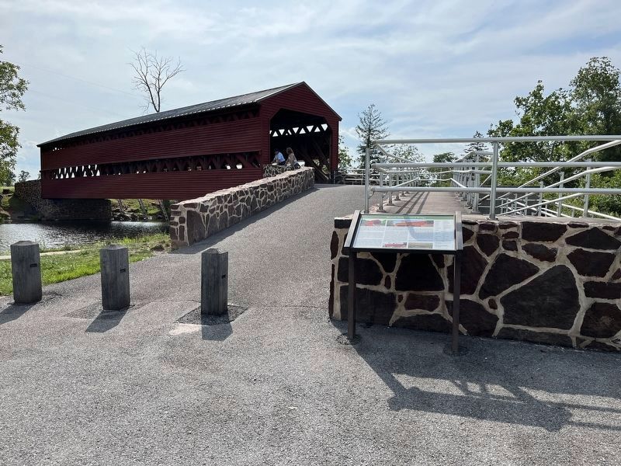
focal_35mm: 26
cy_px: 233
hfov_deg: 67.3
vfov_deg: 53.1
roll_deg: +0.1
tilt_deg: -3.9
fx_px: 466
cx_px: 310
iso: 50
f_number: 1.6
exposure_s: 1/4854
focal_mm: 5.1
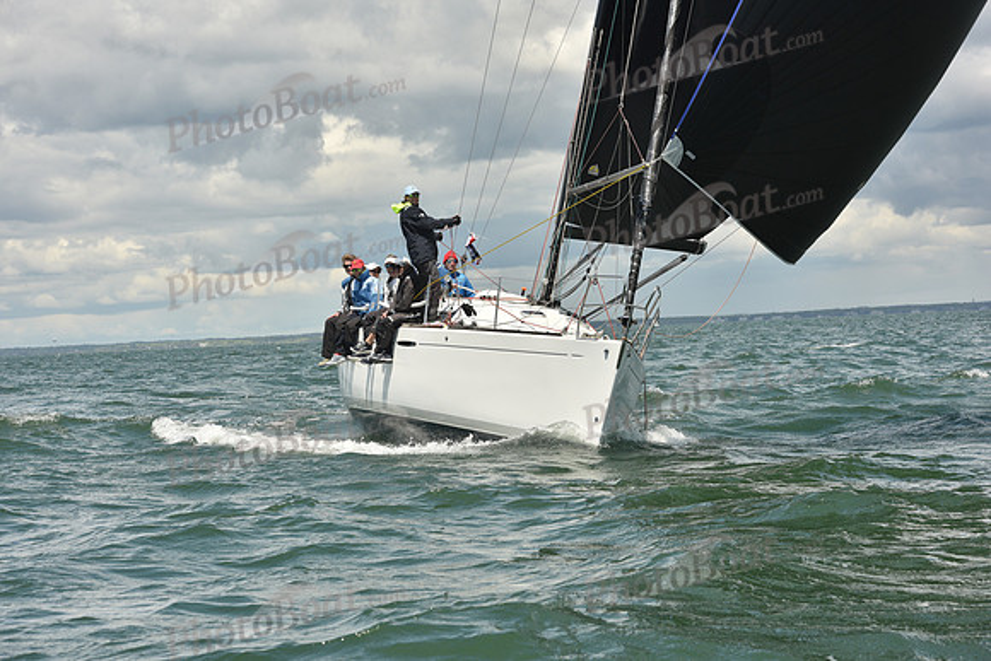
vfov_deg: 11.4
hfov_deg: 17.1
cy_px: 330
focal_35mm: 120
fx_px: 3304
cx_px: 496
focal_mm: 120
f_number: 11
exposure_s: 1/800
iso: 320
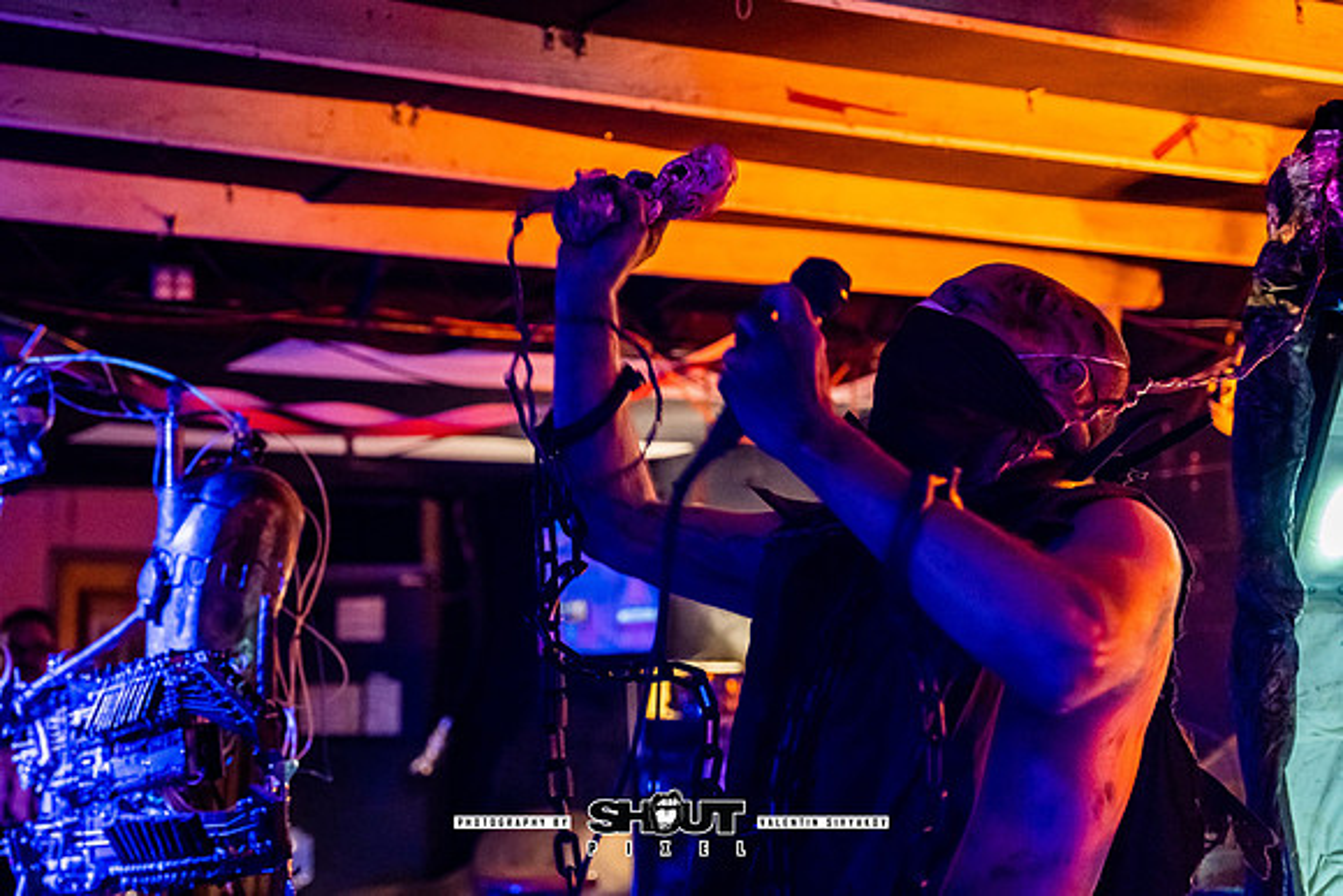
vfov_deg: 24.5
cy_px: 392
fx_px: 2065
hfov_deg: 36.0
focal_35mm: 55
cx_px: 577
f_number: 2.8
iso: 2500
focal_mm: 47.6
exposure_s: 1/200
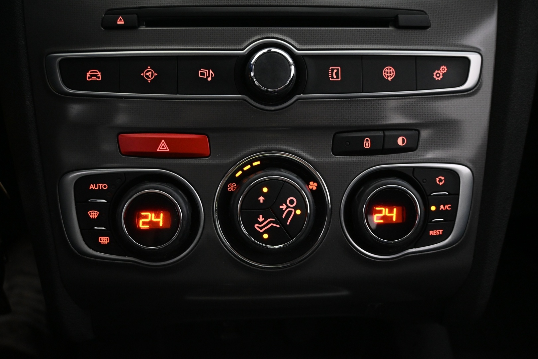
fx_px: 460
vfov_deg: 42.6
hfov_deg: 60.7
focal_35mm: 31
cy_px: 180
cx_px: 269
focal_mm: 20.5
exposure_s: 1/30
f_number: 3.8
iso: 3200
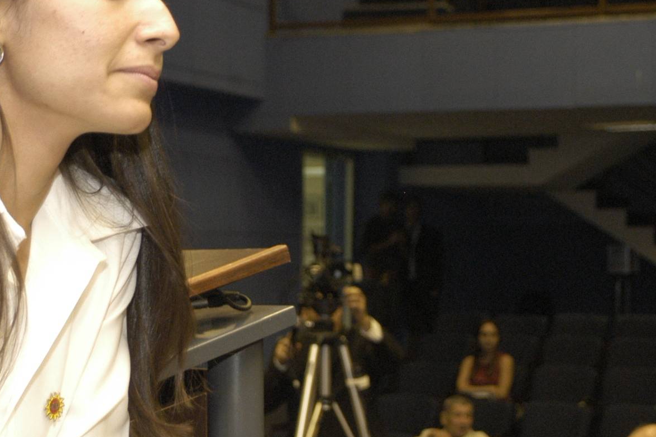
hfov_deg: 20.4
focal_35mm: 100
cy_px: 239
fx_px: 1822
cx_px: 264
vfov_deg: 13.7
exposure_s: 1/60
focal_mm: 35
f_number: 4
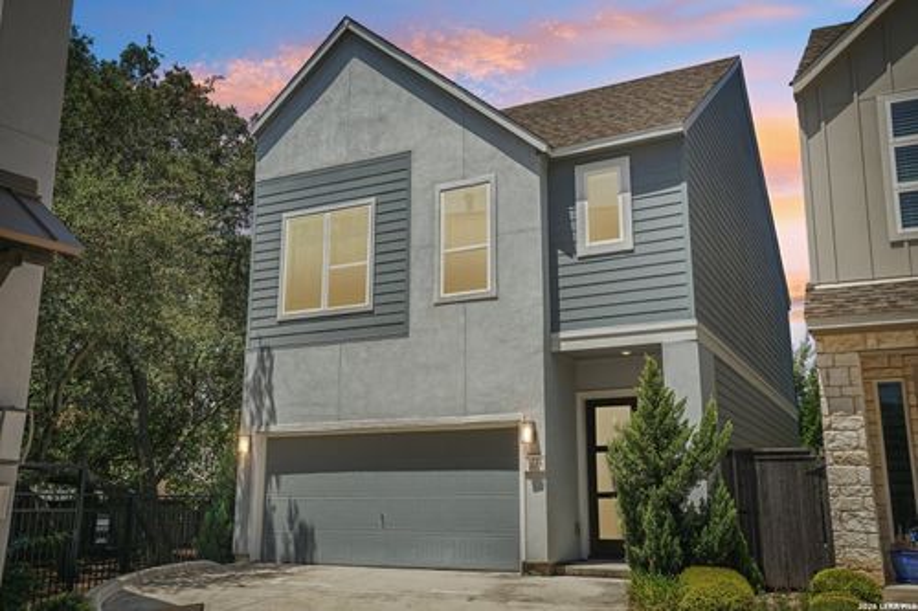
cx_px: 459
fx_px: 867
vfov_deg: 38.9
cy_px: 306
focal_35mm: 34
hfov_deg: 55.8
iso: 200
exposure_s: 1/250
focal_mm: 34
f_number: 8
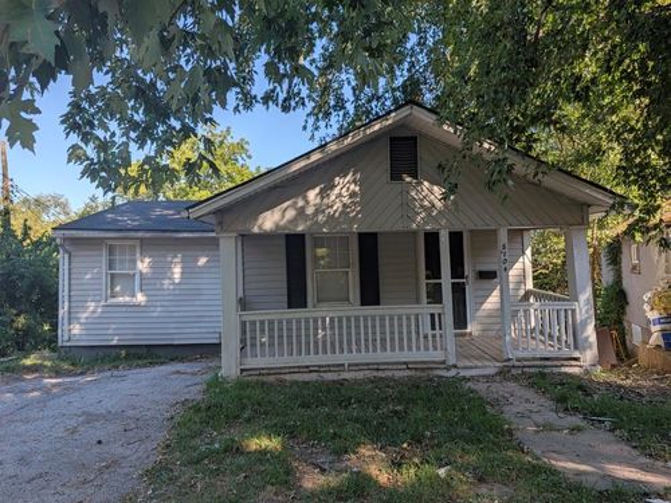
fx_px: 446
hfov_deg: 73.9
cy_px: 252
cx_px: 336
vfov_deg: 58.9
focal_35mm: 23
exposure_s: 1/454
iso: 17
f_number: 1.7
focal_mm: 5.28
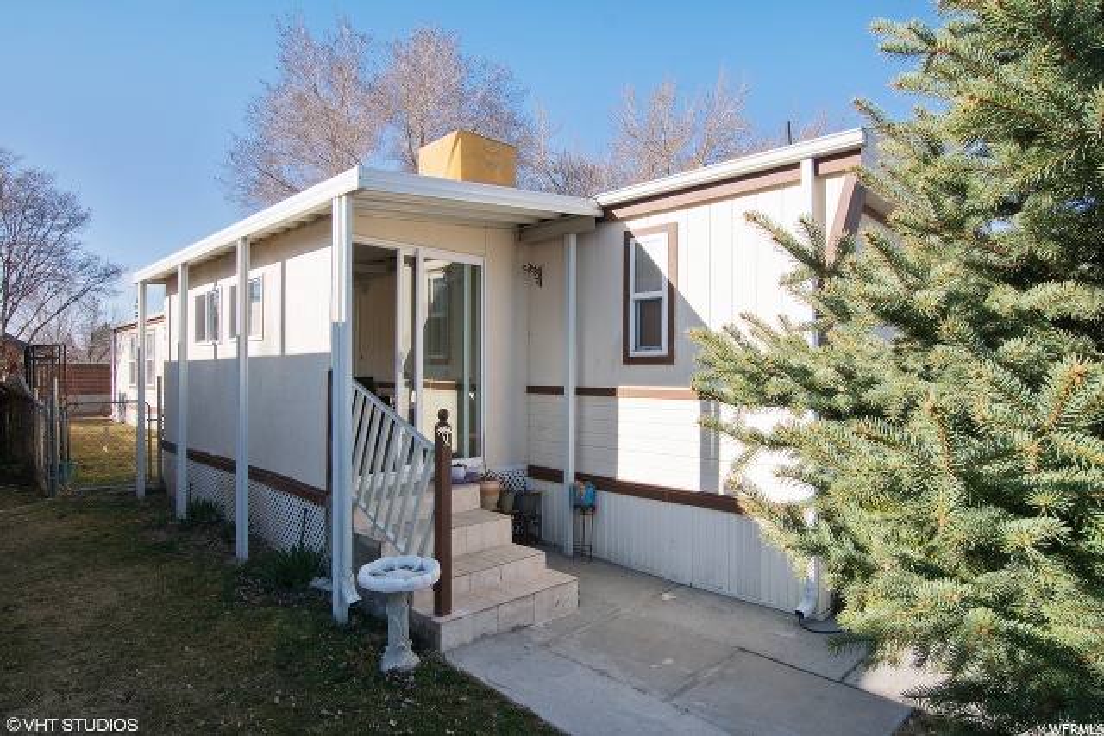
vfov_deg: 67.4
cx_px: 552
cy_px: 368
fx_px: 552
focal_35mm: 18
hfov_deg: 90.0
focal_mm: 12
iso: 320
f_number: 9.5
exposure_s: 1/200
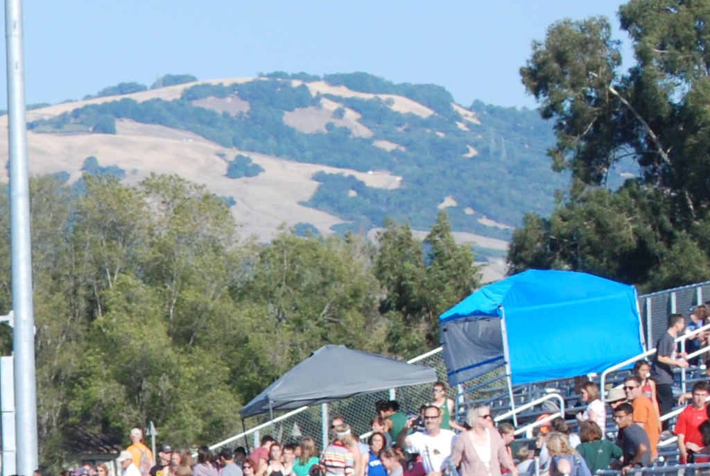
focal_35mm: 312
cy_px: 776
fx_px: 6160
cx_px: -527
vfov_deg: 4.4
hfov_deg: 6.5
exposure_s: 1/500
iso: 400
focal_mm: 55
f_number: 11
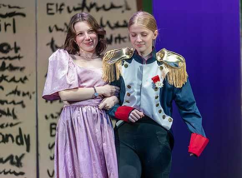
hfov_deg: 7.4
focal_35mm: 267
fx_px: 1859
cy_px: 91
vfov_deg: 5.5
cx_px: 135
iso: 500
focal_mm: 200
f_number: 2.8
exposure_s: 1/250
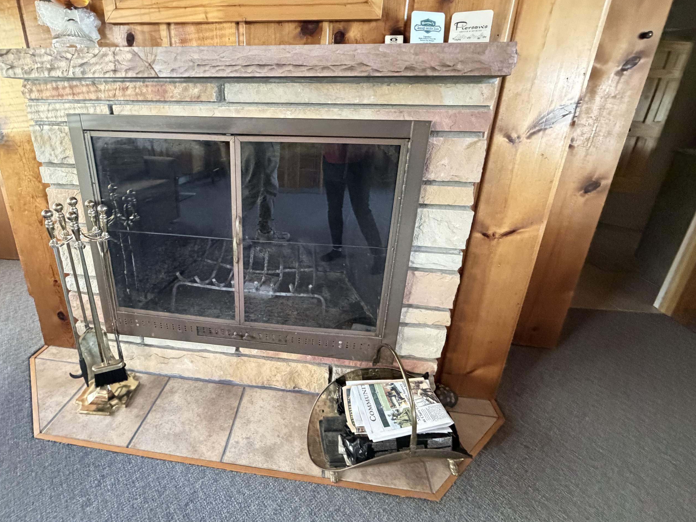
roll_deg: -1.0
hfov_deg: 90.0
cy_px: 230
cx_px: 283
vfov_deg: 74.4
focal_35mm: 17
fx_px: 342
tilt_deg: -18.2
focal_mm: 2.22
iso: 800
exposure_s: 1/60
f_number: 2.2
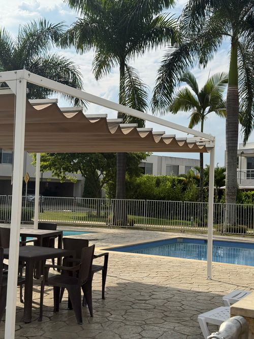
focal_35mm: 48
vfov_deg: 39.7
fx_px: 470
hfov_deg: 30.3
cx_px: 127
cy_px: 170
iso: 100
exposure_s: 1/9901
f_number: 1.78
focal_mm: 6.76
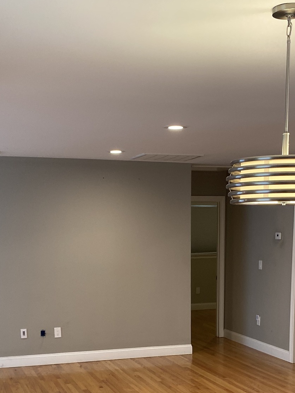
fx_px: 613
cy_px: 360
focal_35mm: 54
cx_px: 169
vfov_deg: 33.5
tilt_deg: -8.8
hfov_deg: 27.0
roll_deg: +0.4
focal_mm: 4.25
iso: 100
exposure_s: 1/60
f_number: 1.8
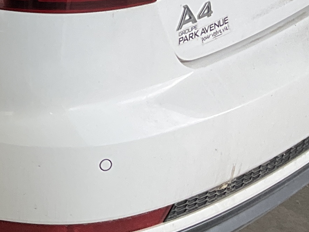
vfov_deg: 10.9
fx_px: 1187
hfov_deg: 13.3
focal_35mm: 133
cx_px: -248
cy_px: -78
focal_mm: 3
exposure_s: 1/122
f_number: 1.8
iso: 32
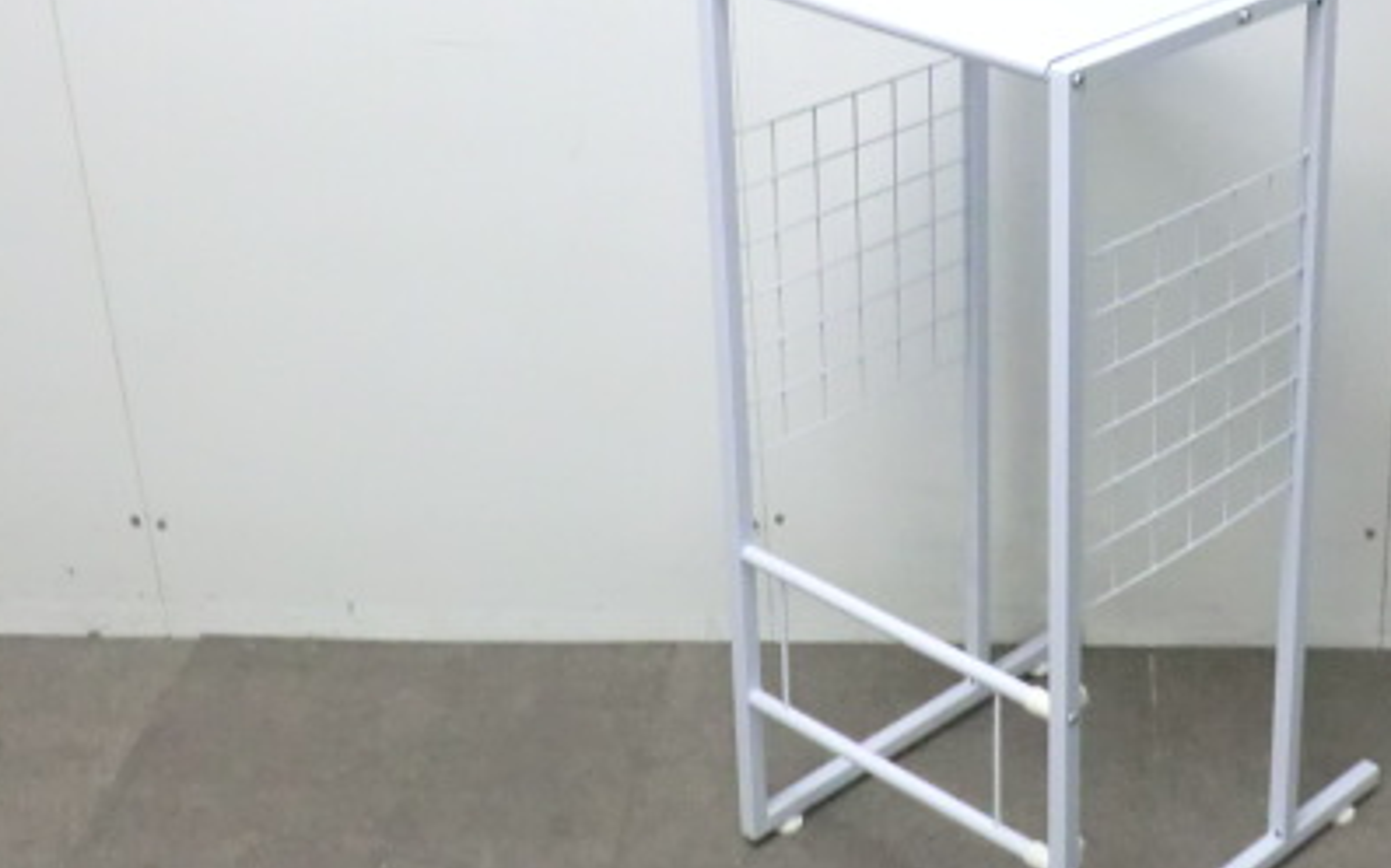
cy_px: 224
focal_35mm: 65
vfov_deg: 19.9
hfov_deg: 31.0
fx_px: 2464
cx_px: 1041
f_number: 3.9
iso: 800
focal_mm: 6.9
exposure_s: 1/50
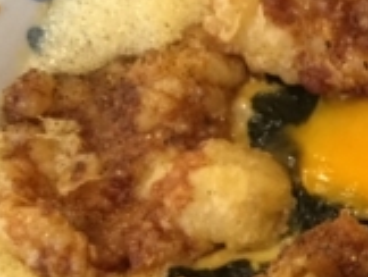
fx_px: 916
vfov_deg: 17.0
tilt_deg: -67.2
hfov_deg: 21.2
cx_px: 436
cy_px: 241
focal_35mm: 86
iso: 200
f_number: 2.4
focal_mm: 3.3
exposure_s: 1/24
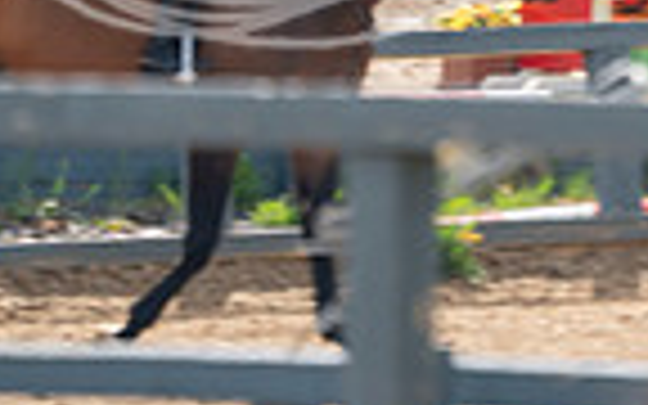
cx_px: 891
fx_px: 24336
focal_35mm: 1378
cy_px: -385
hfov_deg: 1.5
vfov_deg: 1.0
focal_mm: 336
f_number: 5.6
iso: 160
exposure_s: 1/400
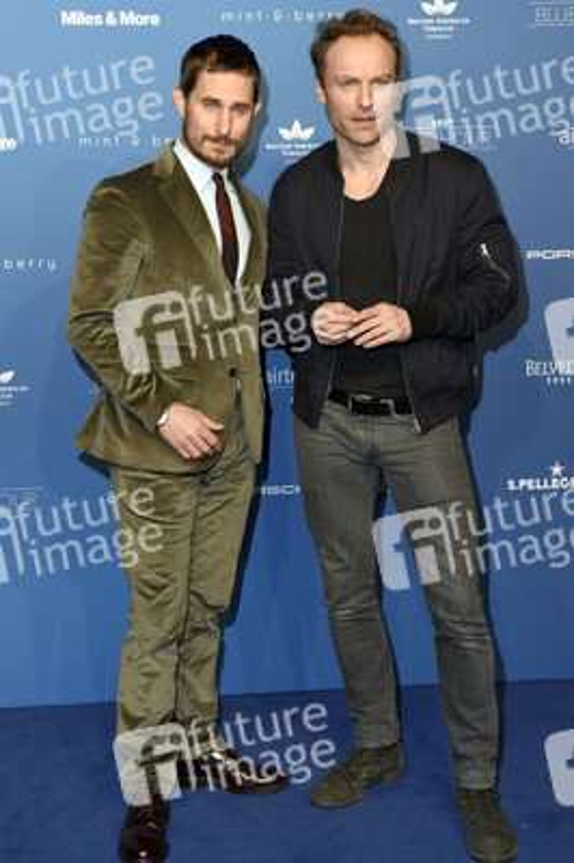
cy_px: 432
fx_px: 1366
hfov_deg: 23.7
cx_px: 287
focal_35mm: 57
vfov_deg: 35.1
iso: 400
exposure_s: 1/320
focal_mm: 38
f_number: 4
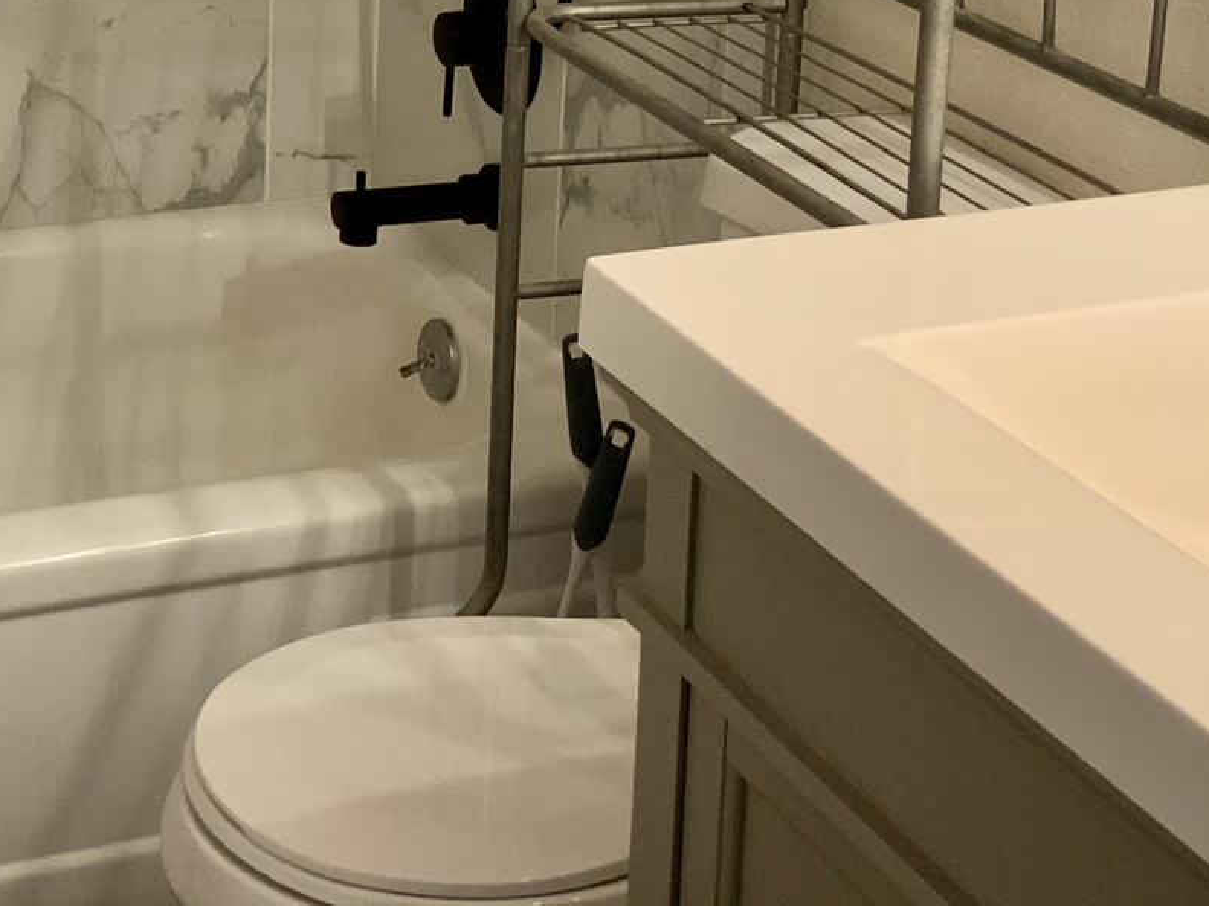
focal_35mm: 75
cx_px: 154
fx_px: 2619
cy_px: -180
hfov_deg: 25.3
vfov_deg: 18.6
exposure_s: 1/60
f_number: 1.8
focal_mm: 3
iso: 80
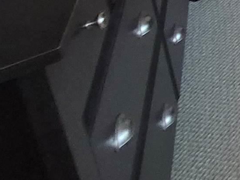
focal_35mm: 73
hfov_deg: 12.5
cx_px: 672
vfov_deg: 12.9
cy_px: -296
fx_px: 506
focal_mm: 2.2
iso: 400
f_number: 2.2
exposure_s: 1/40
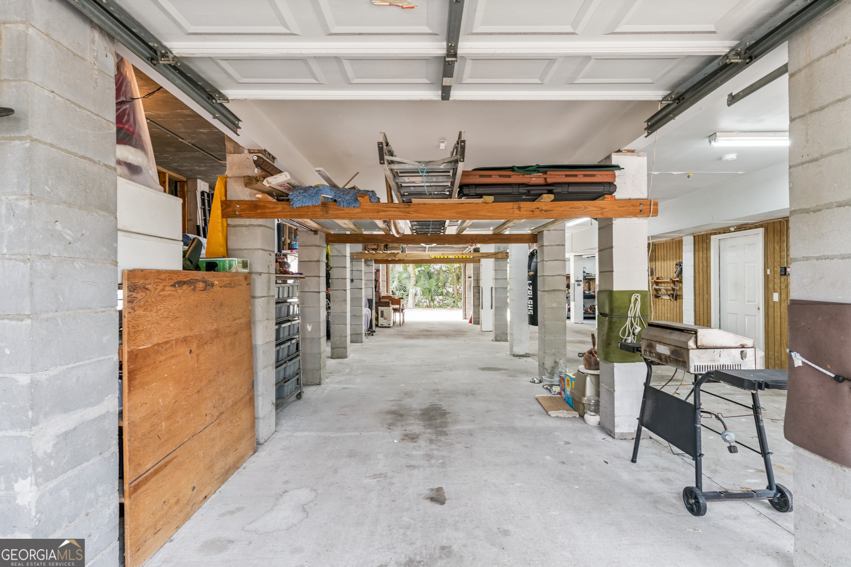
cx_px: 426
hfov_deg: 93.3
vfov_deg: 70.5
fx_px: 402
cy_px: 284
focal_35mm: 17
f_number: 8
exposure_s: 1/6
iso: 250
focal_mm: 17
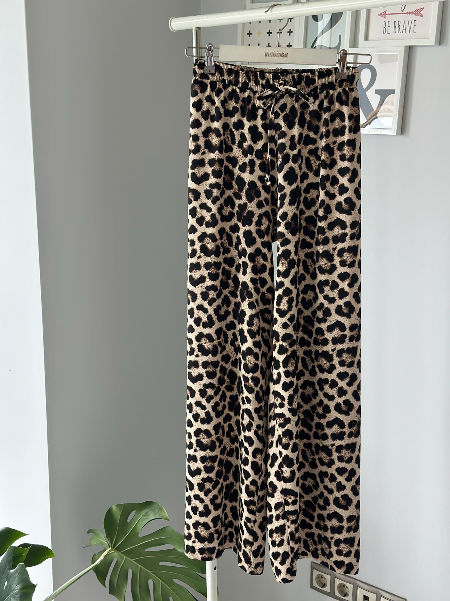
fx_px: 832
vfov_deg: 39.7
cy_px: 300
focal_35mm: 48
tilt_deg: -10.8
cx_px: 225
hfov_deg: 30.3
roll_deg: -0.5
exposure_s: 1/93
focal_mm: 6.86
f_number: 1.78
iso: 125
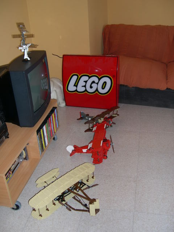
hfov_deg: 37.7
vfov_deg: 49.0
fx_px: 255
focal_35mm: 38
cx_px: 87
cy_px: 116
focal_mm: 8
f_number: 2.8
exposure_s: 1/60
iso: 100
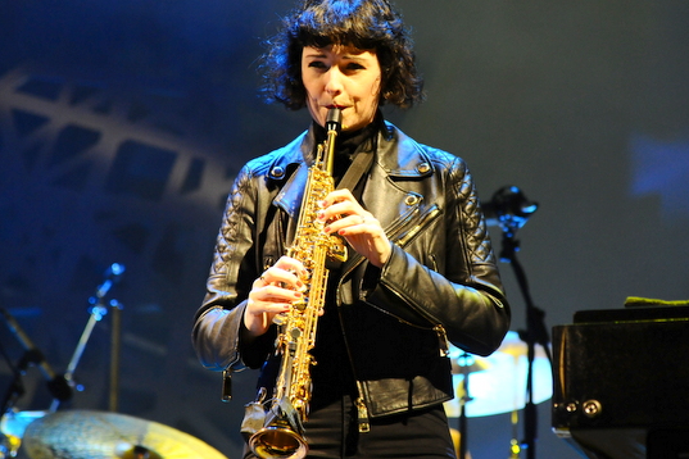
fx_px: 3081
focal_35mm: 161
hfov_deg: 12.8
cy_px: 264
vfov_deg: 8.5
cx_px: 264
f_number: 4
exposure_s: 1/160
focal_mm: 120
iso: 1250
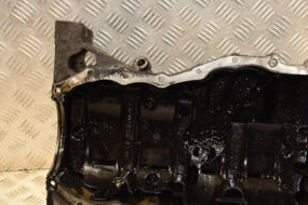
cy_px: 97
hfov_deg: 25.6
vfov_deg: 17.3
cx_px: 192
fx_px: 676
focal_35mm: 79
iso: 800
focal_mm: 25
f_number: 5
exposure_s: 1/125
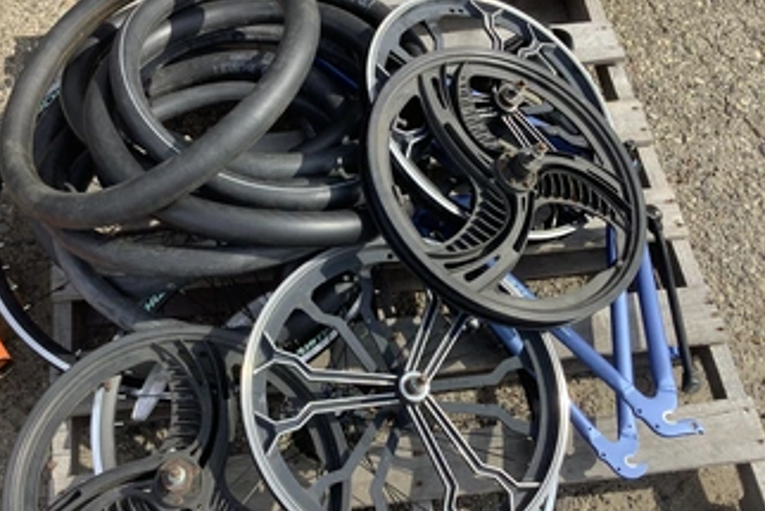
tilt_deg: -60.6
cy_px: 280
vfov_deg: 33.4
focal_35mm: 40
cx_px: 316
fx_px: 850
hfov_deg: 48.2
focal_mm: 3.3
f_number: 2.4
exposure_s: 1/617
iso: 25
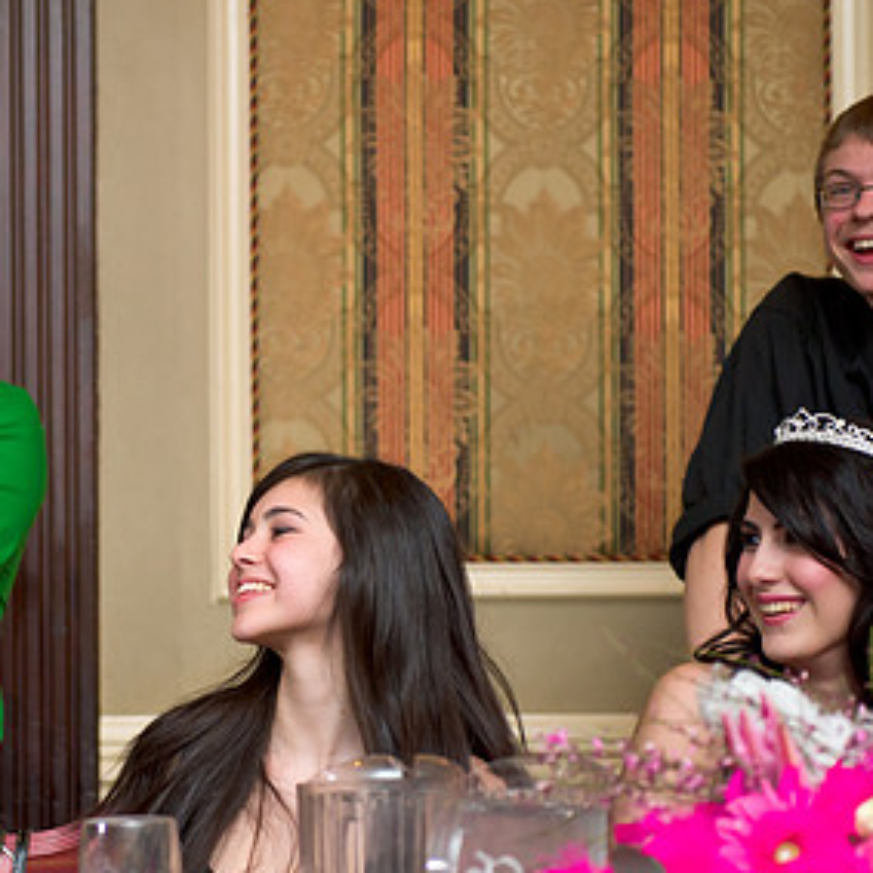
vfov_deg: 14.3
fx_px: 3481
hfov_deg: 14.3
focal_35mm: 122
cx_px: 278
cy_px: 555
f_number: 3.2
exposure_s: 1/125
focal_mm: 70
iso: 1600
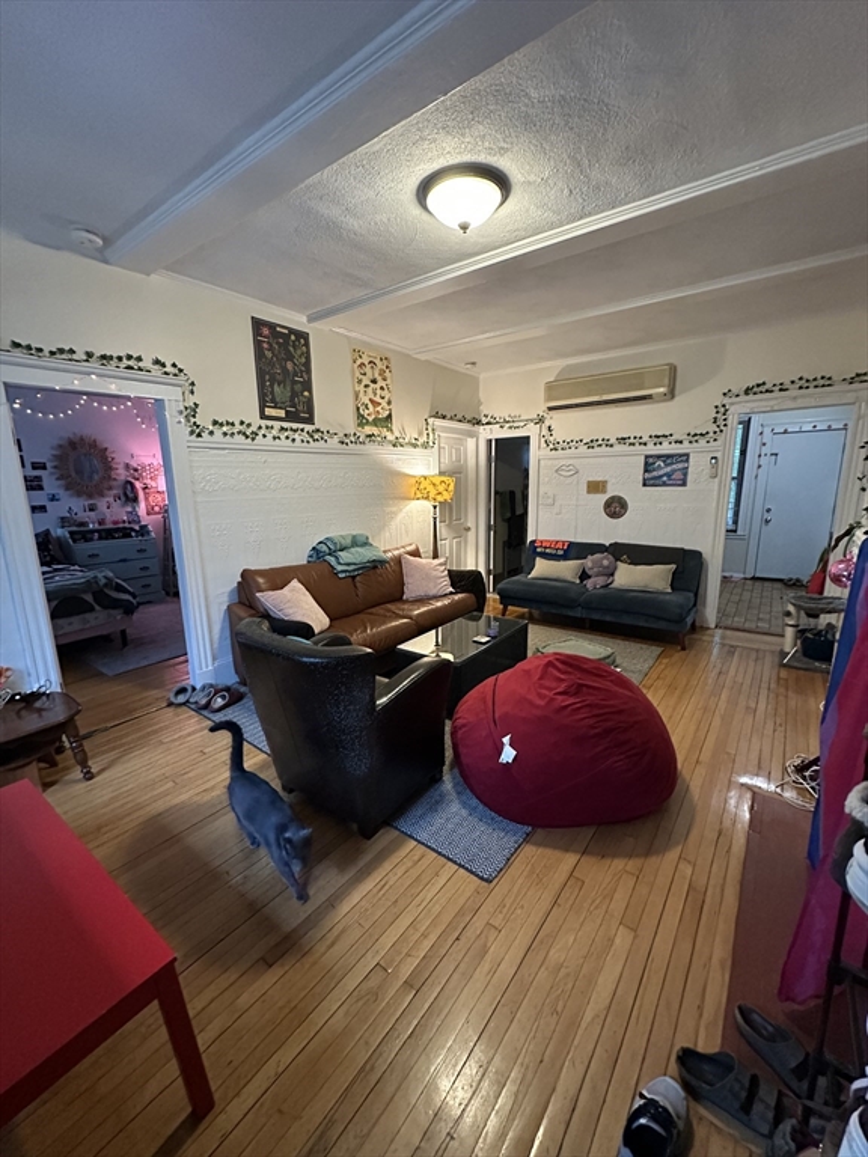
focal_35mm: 14
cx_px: 434
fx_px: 468
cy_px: 578
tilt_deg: -11.9
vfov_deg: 102.1
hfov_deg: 85.7
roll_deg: +0.7
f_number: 2.2
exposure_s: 1/60
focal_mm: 2.22
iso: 1000
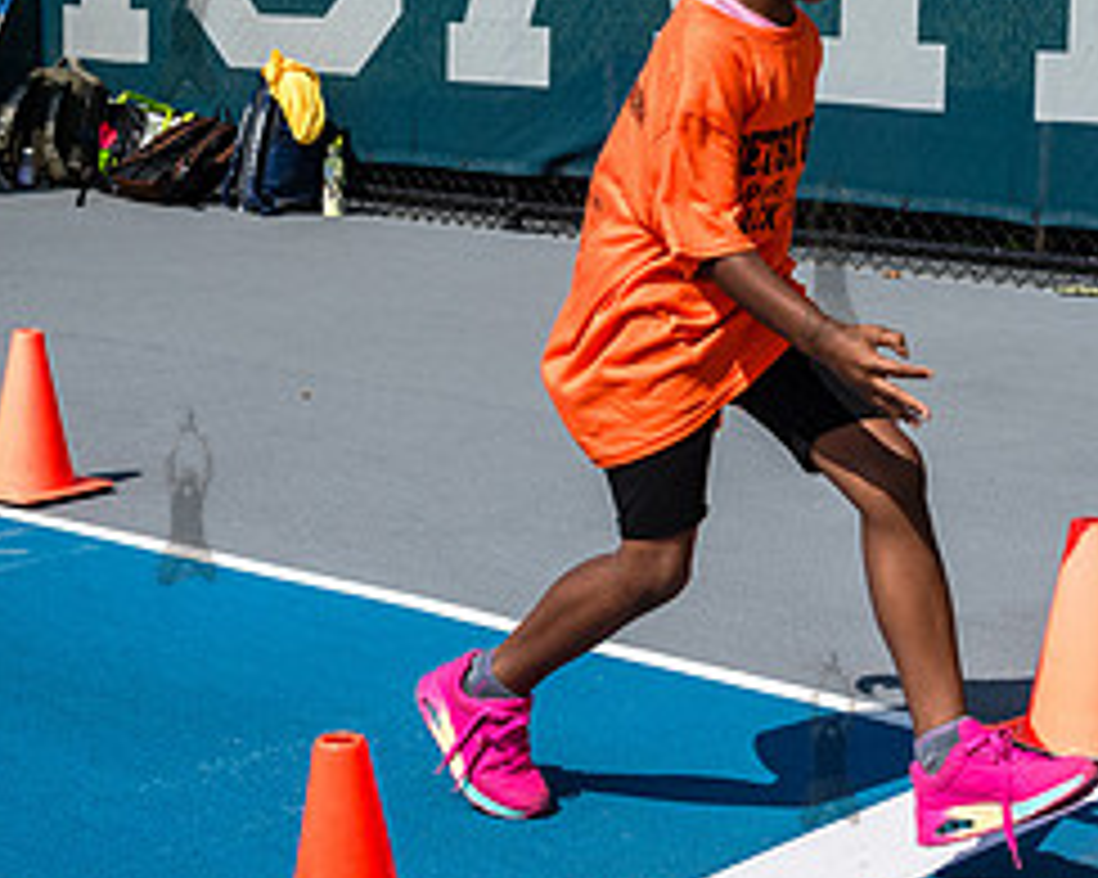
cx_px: 600
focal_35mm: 84
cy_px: 208
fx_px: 2729
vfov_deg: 18.1
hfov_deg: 22.7
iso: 400
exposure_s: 1/2500
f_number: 5.6
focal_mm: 32
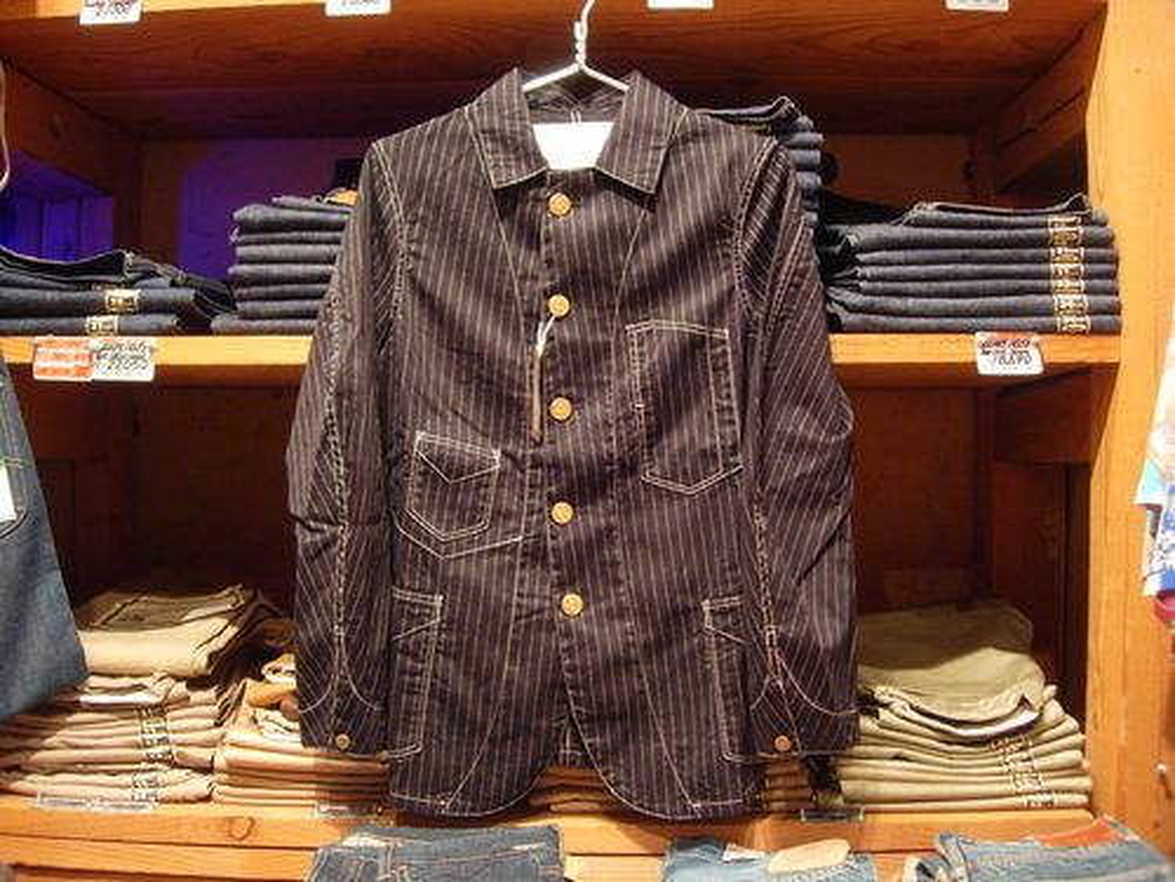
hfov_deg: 49.0
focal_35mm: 38
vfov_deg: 37.7
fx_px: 1290
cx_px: 588
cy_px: 441
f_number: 2.8
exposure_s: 1/3.2
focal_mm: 7.8
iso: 200
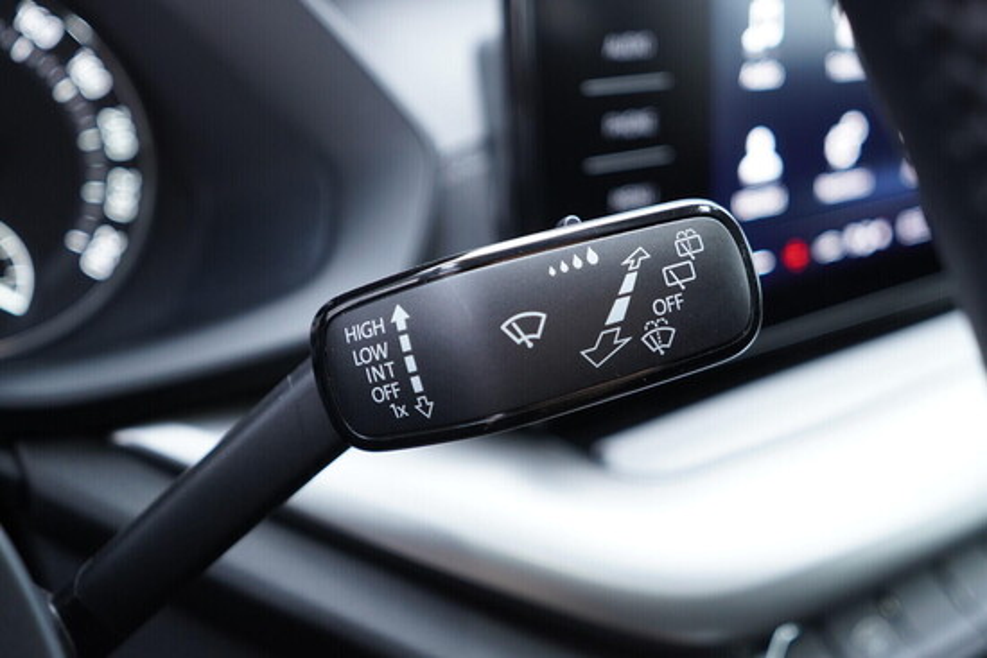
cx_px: 494
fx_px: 987
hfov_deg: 53.1
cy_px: 329
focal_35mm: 36
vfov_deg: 36.9
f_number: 2.8
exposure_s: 1/40
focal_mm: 24
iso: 500
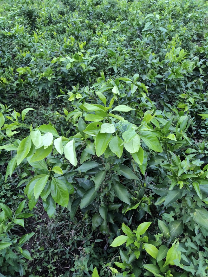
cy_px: 138
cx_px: 104
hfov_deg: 58.9
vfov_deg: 73.9
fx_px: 184
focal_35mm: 23
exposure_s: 1/25
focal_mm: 4.69
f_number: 1.79
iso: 780
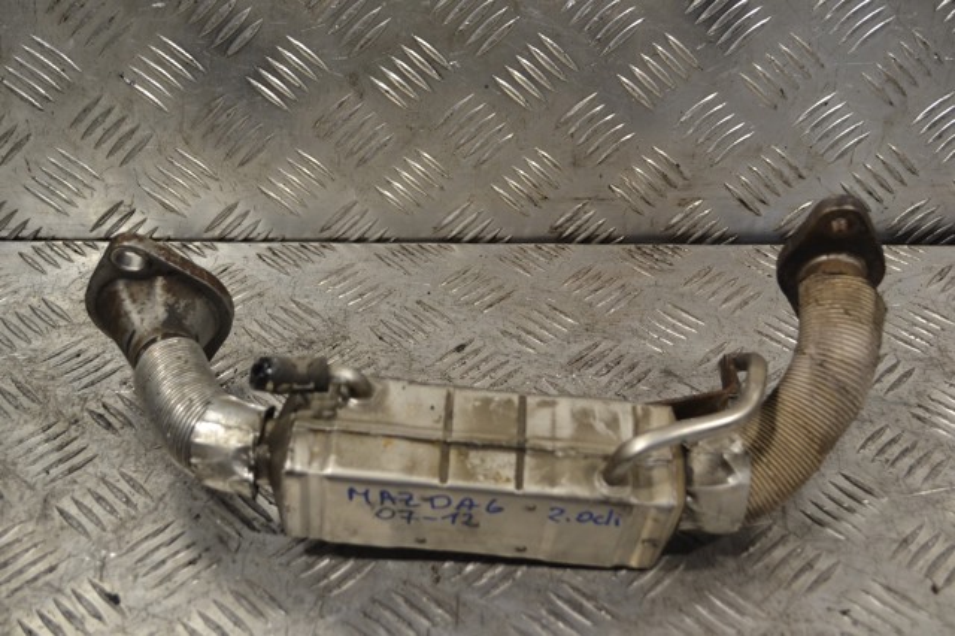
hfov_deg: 41.1
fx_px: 1273
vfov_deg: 28.0
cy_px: 318
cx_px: 478
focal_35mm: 48
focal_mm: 32
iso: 400
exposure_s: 1/125
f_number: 5.6
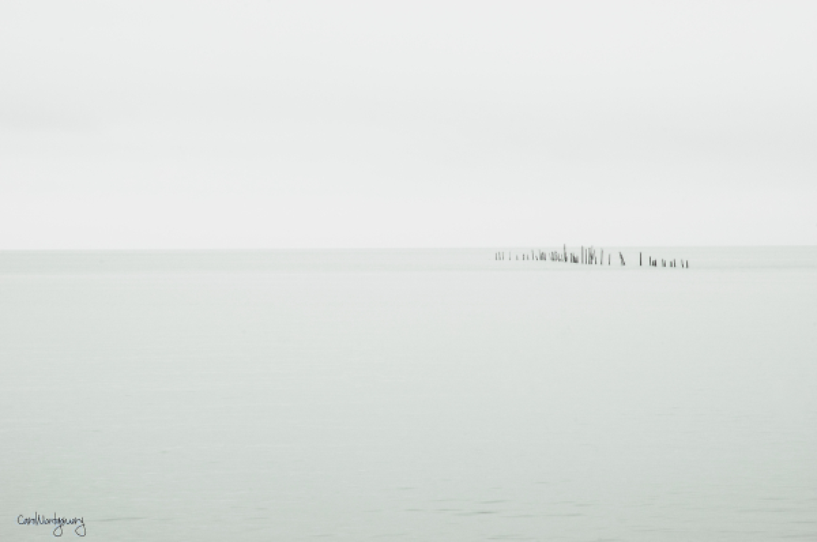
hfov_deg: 16.2
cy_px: 271
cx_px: 408
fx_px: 2878
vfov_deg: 10.8
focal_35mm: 127
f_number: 22
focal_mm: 85
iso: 200
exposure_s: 1/40
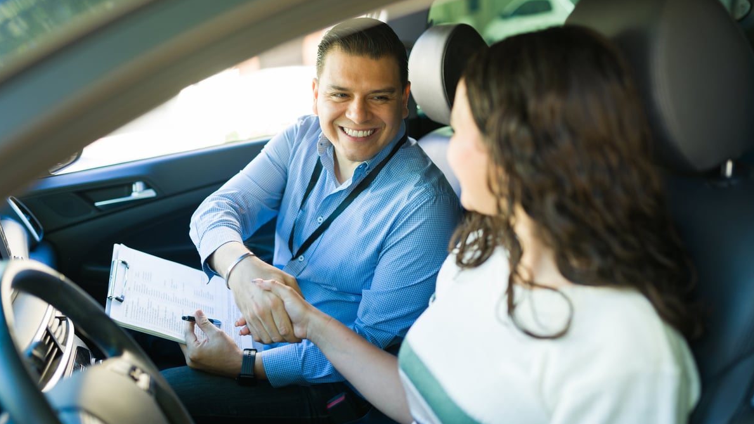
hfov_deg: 54.0
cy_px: 220
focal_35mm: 37
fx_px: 740
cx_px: 377
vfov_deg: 32.0
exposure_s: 1/160
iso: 200
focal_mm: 35
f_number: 1.8
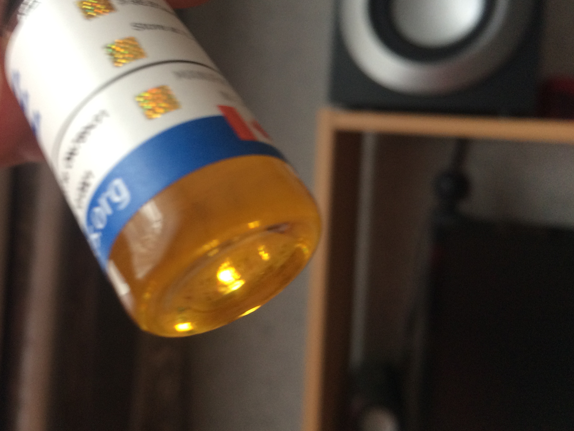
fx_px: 614
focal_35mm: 37
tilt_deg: -8.5
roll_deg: -2.2
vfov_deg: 38.6
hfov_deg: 49.6
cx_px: 215
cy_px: 195
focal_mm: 4.15
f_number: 2.2
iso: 125
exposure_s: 1/33
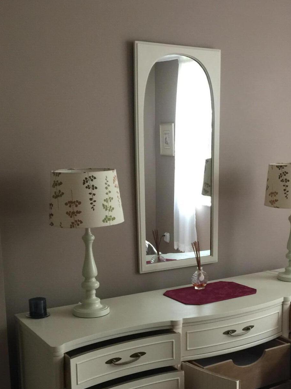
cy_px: 259
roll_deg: +1.2
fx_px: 538
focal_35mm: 48
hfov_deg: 30.1
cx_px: 183
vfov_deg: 39.2
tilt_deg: -11.7
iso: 125
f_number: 2.2
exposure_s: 1/15
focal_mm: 4.15
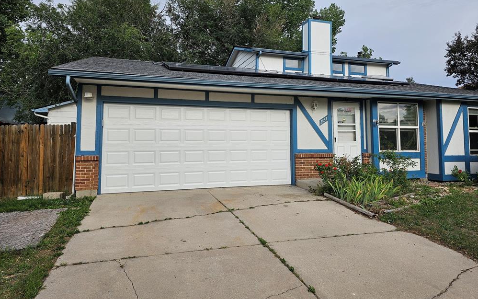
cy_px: 121
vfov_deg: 49.0
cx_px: 239
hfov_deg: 72.5
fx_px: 326
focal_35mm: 25
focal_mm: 6.3
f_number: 1.7
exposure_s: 1/411
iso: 10
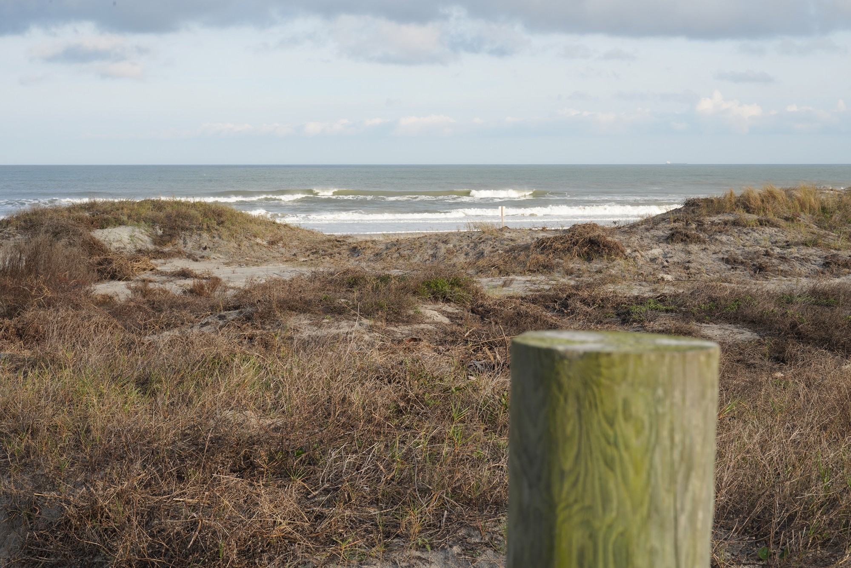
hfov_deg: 33.9
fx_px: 1395
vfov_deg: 23.0
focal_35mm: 59
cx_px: 426
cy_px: 284
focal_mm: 59
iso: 400
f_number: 20
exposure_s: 1/100
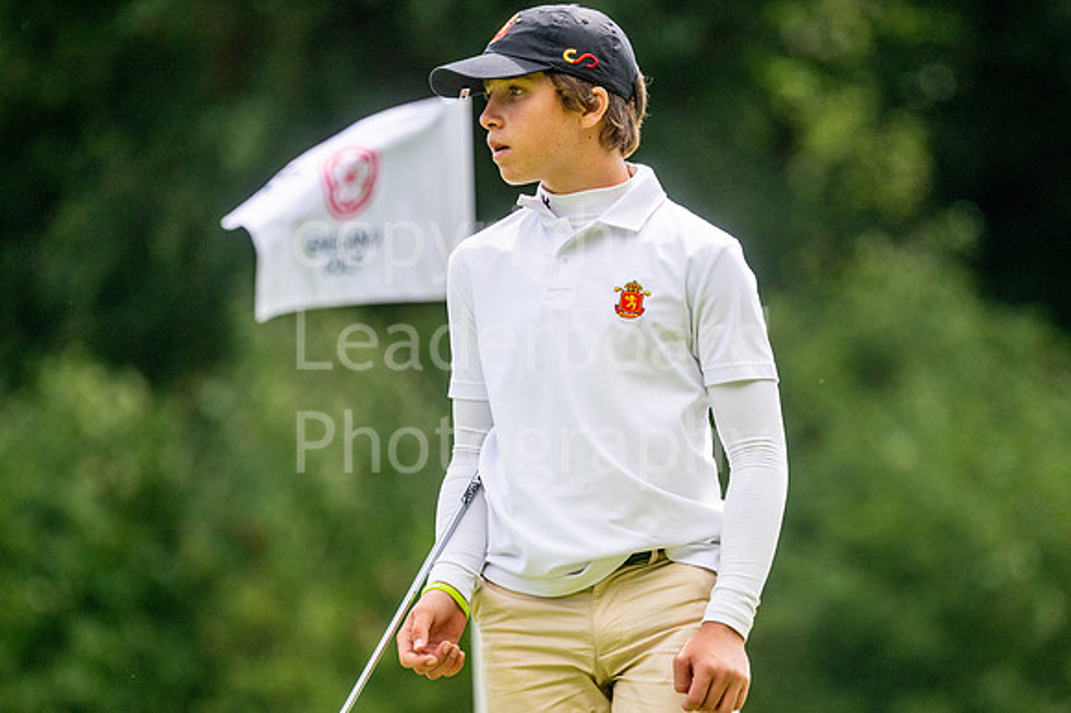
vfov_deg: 3.1
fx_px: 13379
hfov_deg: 4.6
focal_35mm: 450
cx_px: 536
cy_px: 356
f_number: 4
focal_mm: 300
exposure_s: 1/2500
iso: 320
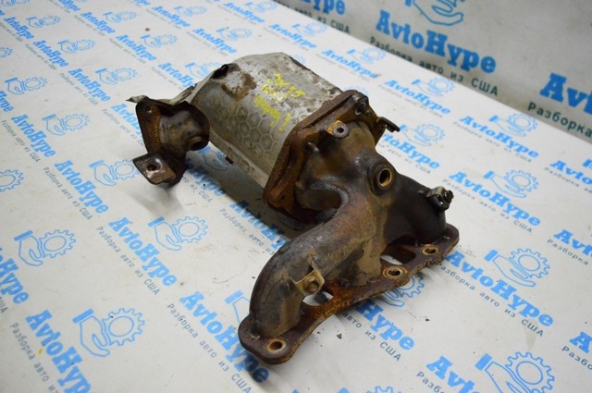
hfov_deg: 57.3
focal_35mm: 33
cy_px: 196
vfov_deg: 39.9
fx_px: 542
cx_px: 296
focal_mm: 22
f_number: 3.8
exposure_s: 1/1000
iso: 6400
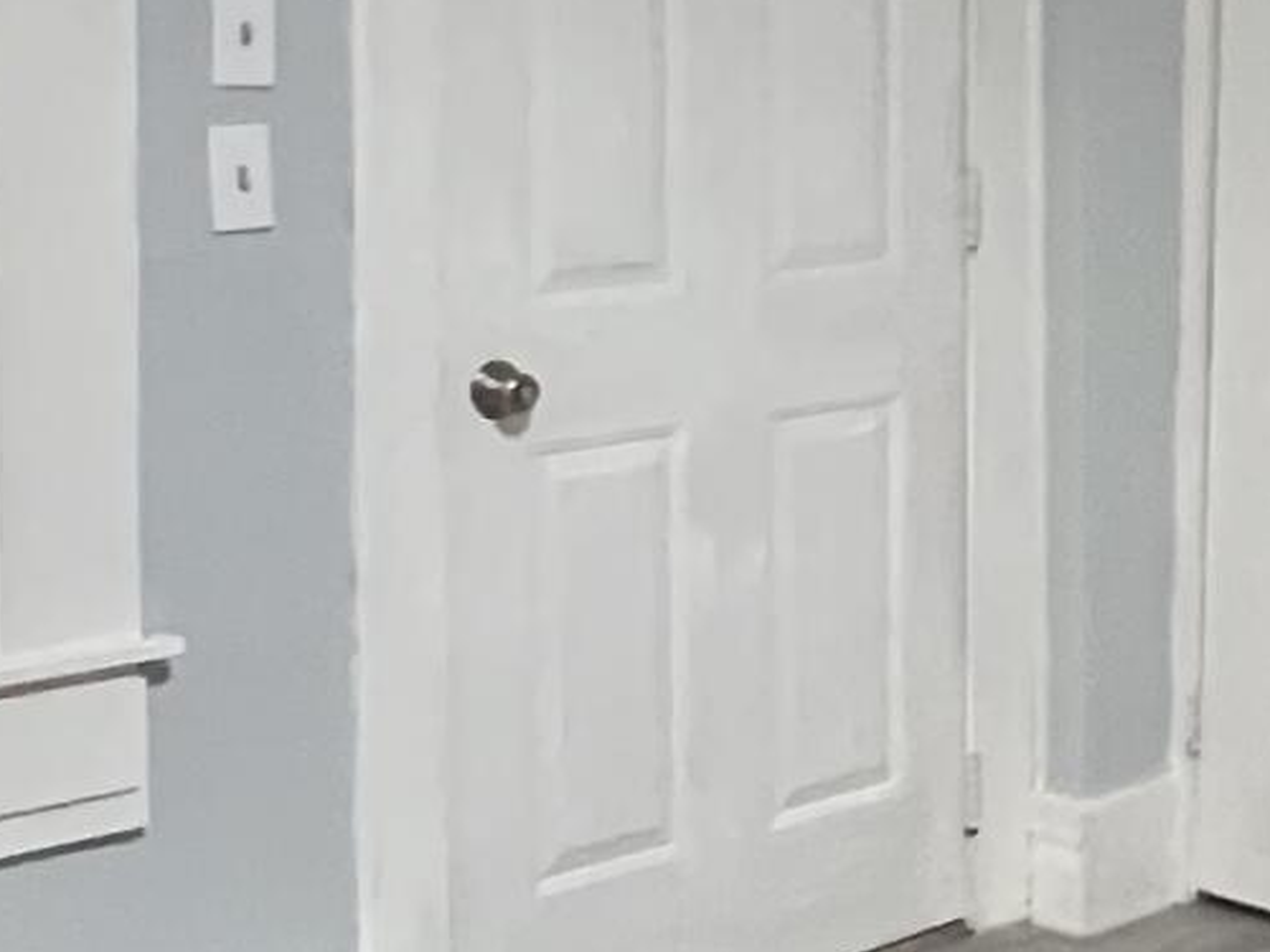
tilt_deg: -4.9
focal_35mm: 78
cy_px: 160
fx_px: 2862
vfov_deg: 18.7
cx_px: 1598
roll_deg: -2.5
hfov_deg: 22.6
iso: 800
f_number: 1.8
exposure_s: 1/60
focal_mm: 1.57
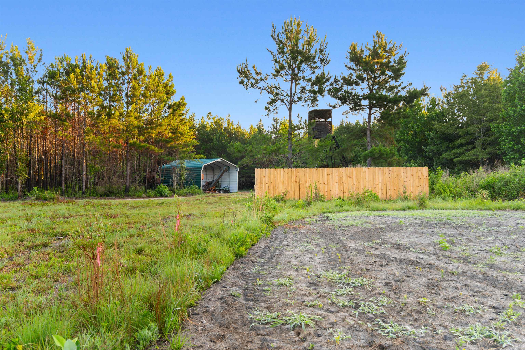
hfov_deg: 61.9
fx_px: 437
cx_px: 262
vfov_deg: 43.6
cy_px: 175
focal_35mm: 30
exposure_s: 1/60
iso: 100
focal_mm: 20
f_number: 5.6
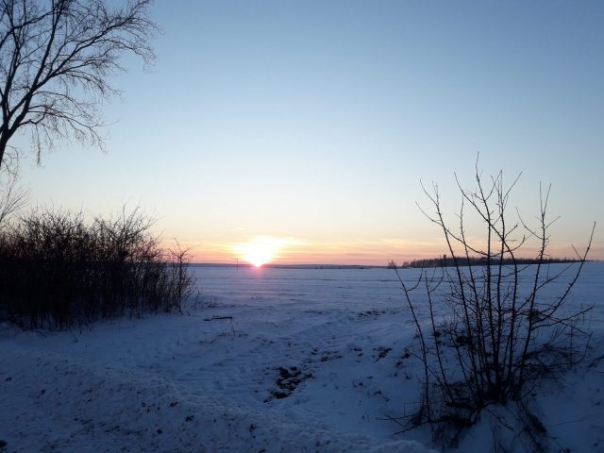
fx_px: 489
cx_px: 302
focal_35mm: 28
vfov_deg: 49.7
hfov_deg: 63.4
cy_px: 226
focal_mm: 3.7
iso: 40
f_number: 1.9
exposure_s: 1/311
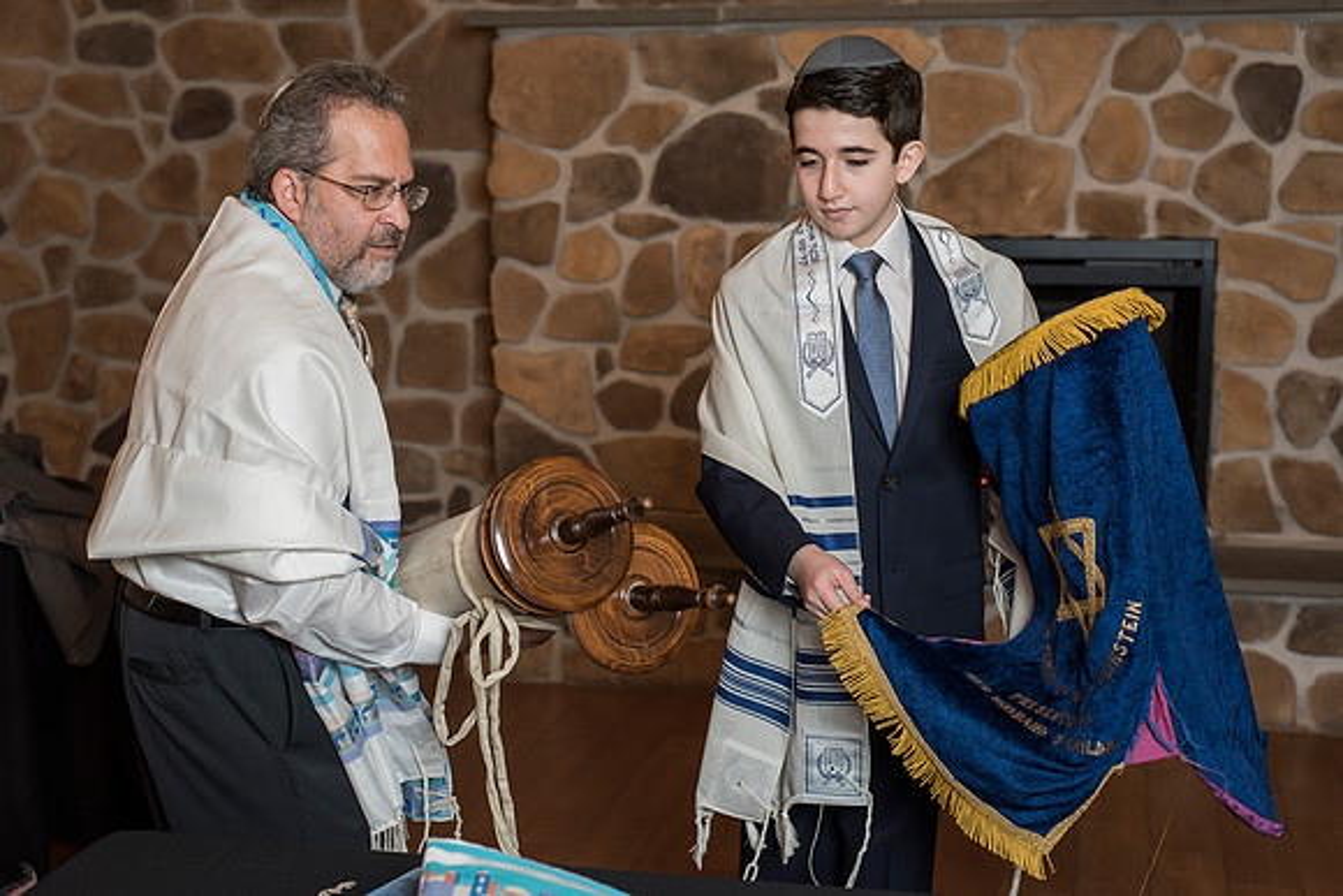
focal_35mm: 50
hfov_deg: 39.6
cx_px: 672
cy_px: 448
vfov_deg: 27.0
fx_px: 1866
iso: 800
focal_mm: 50
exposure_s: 1/125
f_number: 4
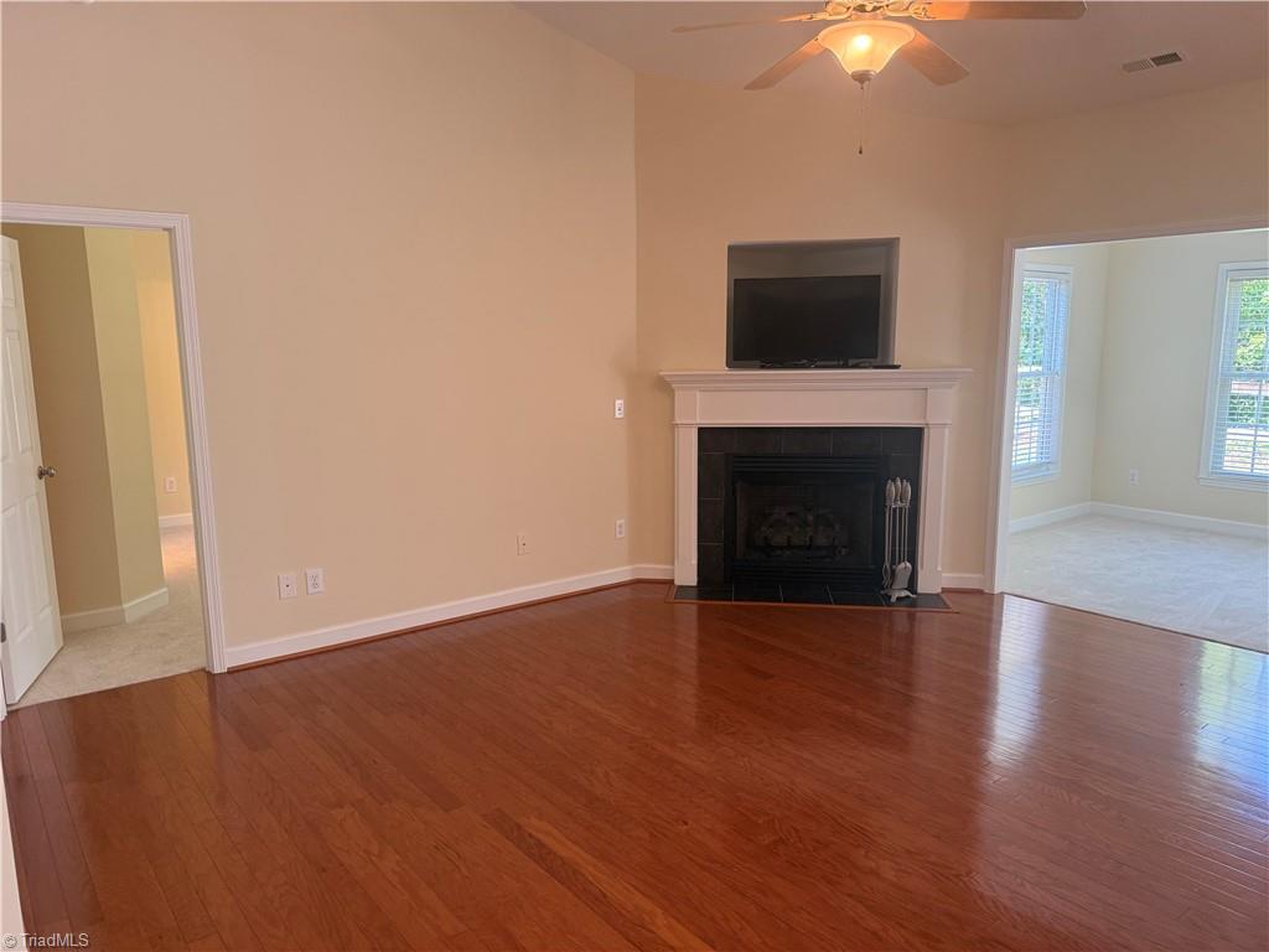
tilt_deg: -8.5
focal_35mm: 24
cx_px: 634
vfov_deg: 56.8
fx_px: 880
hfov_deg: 71.6
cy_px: 476
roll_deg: +0.5
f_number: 1.78
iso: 200
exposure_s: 1/120
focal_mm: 6.76
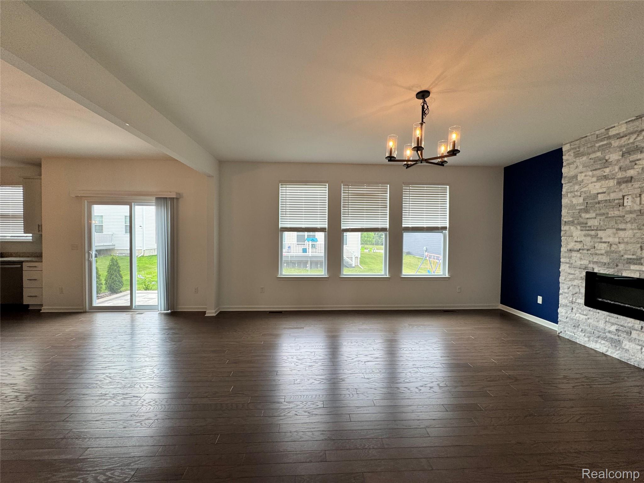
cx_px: 322
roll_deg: -0.5
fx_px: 260
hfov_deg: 102.1
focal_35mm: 14
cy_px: 242
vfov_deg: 85.7
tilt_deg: -1.1
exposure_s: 1/120
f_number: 2.2
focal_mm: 2.22
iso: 64
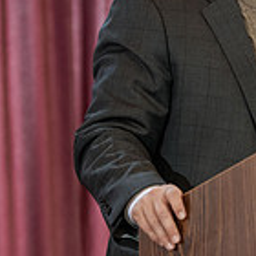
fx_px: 2703
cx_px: 293
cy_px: 100
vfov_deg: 5.4
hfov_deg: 5.4
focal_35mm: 323
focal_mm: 92
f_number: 3.2
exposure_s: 1/200
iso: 1600
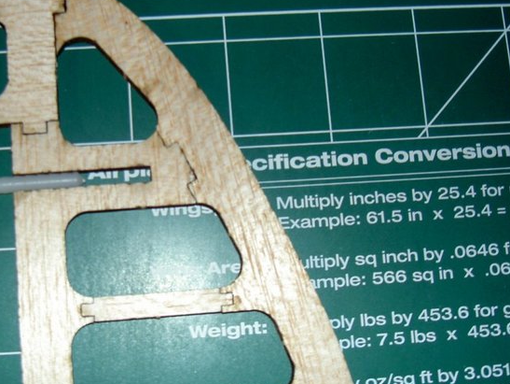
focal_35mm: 57
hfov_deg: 33.5
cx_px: 175
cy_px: 192
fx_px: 840
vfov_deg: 25.7
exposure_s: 1/60
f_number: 2.8
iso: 100
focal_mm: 8
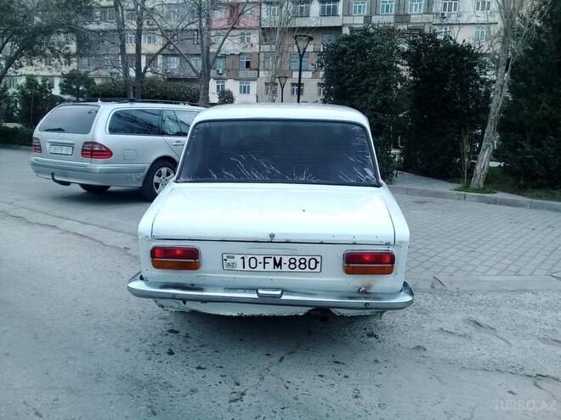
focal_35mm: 31
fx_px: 502
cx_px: 280
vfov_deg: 45.4
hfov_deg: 58.4
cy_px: 210
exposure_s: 1/467
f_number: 2.2
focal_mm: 3.3
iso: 64
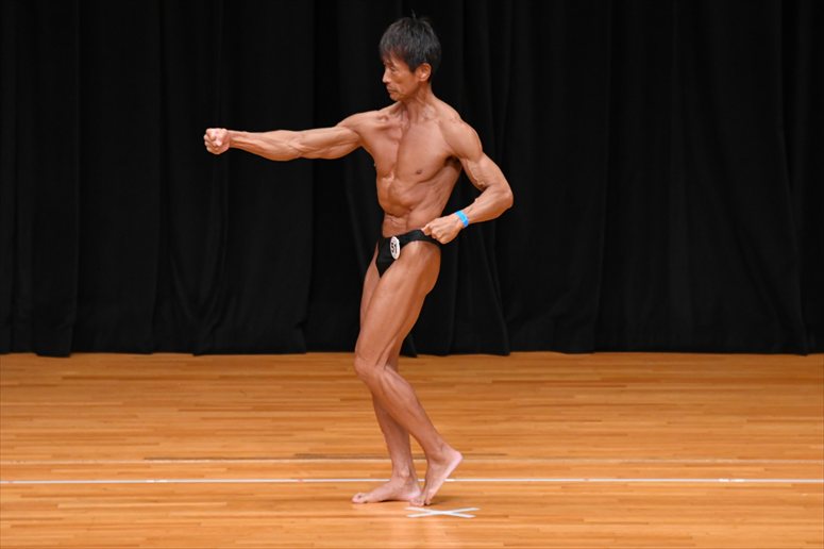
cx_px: 412
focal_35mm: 300
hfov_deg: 6.9
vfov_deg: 4.6
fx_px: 6863
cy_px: 274
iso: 3200
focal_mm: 200
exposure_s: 1/400
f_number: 5.6
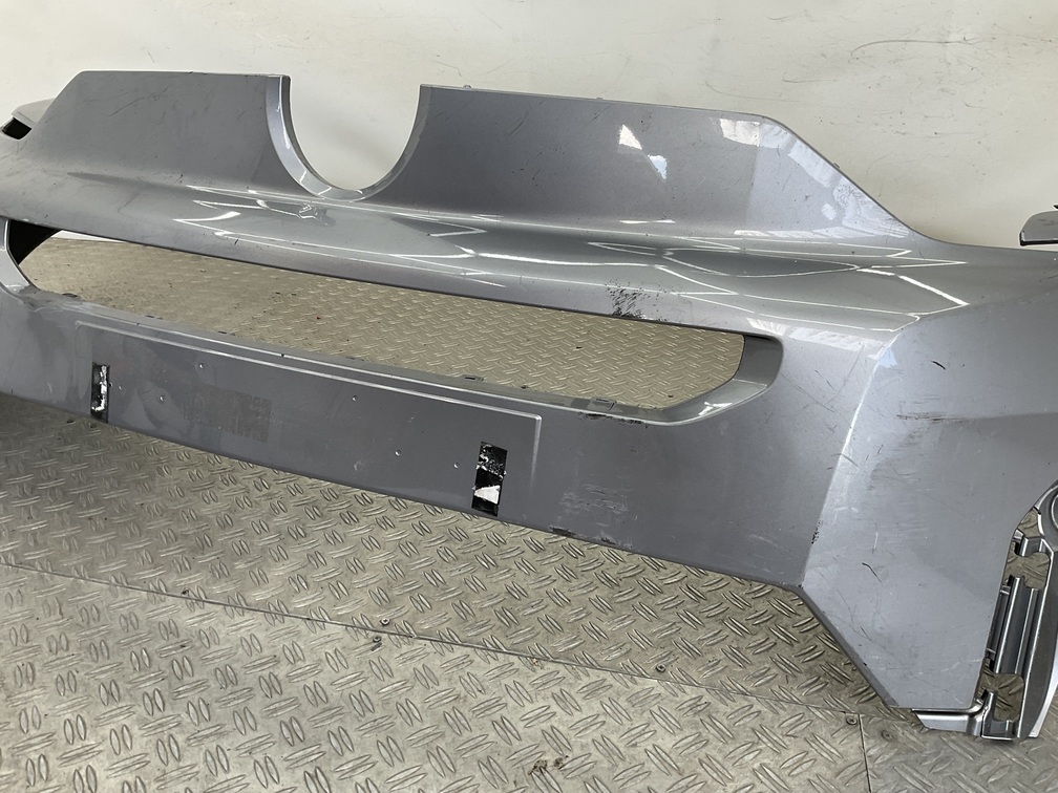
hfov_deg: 61.7
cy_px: 396
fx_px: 886
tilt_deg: -25.4
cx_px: 529
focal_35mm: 29
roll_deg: -2.3
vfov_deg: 48.2
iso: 20
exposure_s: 1/120
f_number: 1.8
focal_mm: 3
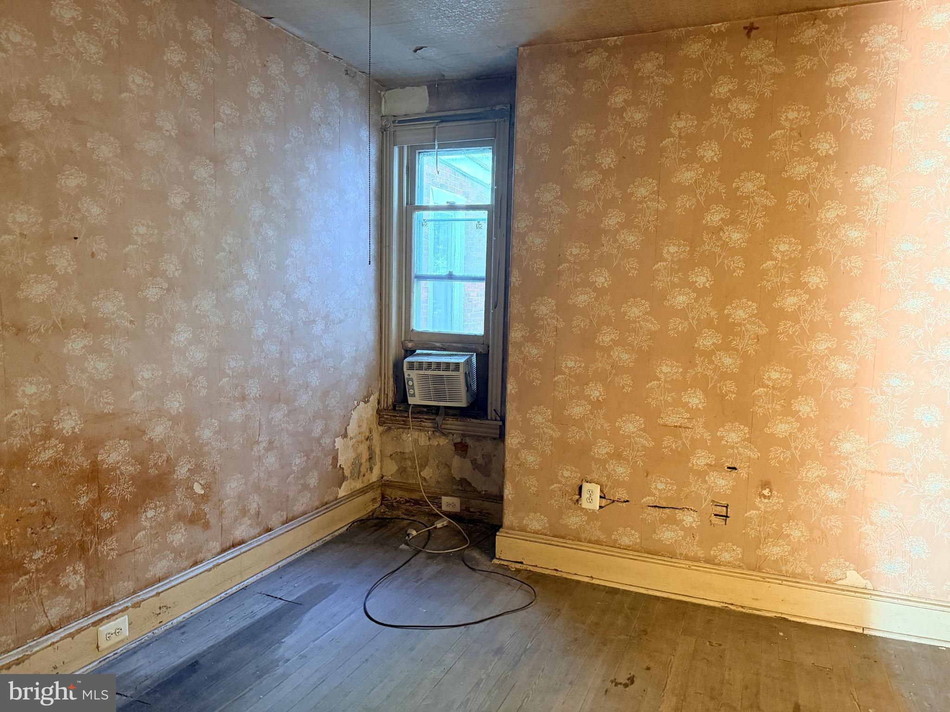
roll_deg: -1.4
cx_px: 475
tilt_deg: -3.7
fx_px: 659
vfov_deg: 56.8
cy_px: 356
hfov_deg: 71.6
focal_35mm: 24
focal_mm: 6.76
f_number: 1.78
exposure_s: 1/60
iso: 800
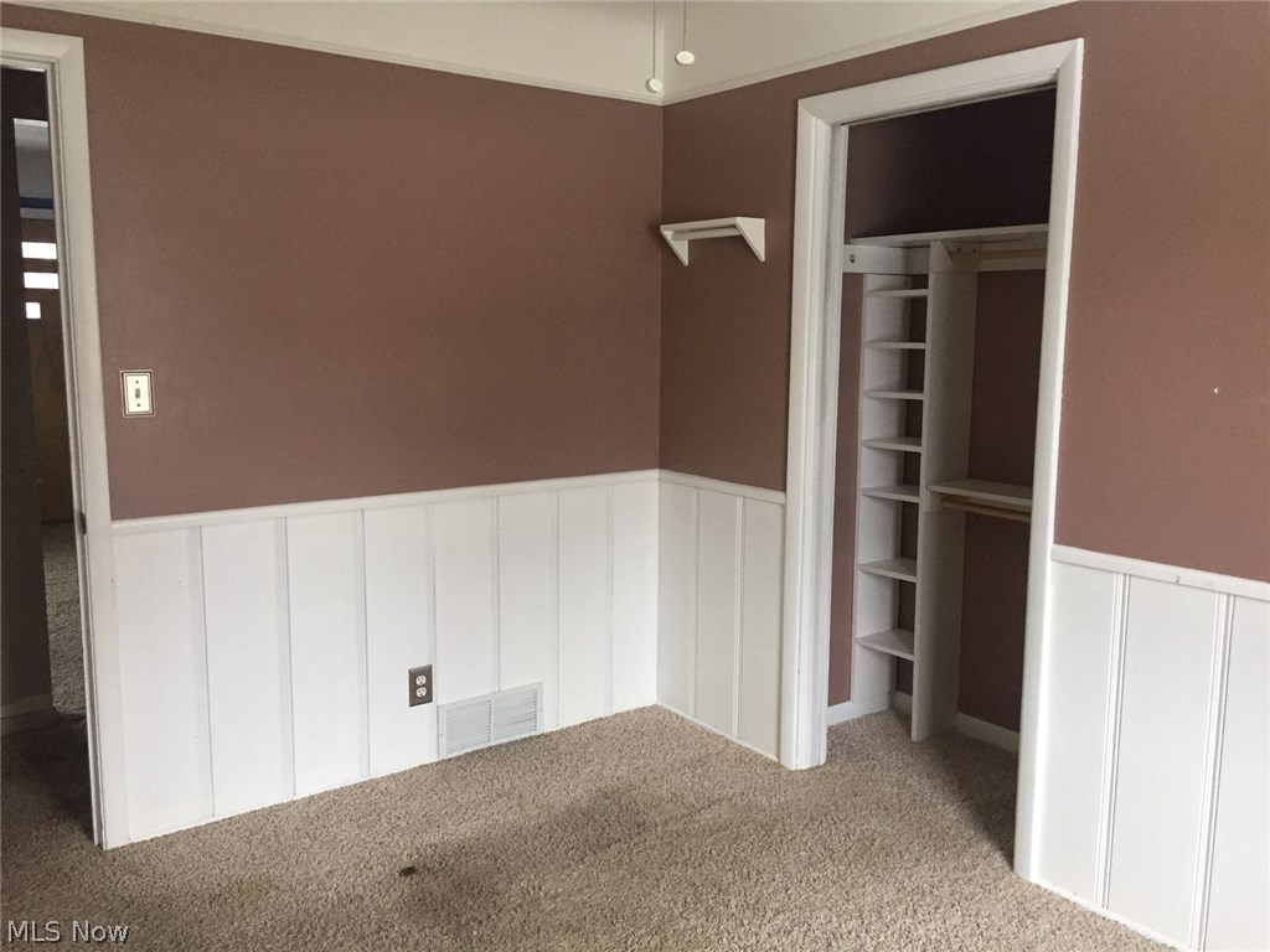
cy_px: 476
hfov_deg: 61.7
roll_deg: -1.1
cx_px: 635
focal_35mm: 29
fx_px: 1064
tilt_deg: -7.9
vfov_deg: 48.2
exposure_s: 1/30
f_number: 2.2
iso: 125
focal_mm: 4.15
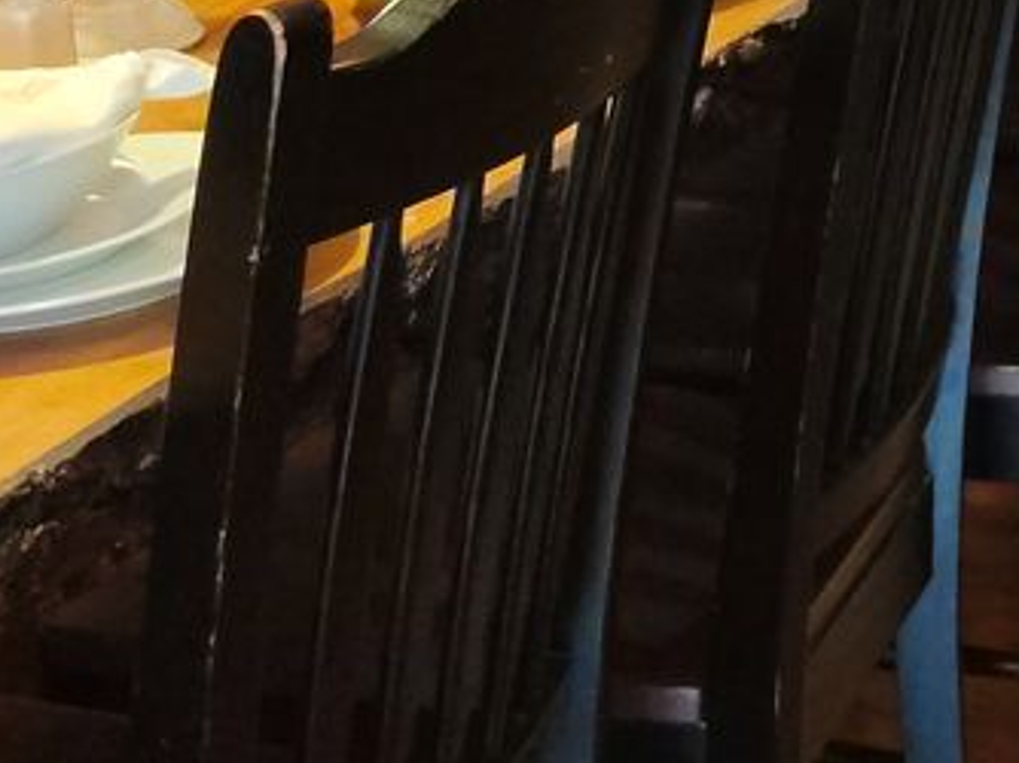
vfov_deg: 12.2
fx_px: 3383
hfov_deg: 16.8
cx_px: 970
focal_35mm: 115
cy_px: -433
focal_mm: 5.56
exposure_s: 1/40
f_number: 1.8
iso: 708
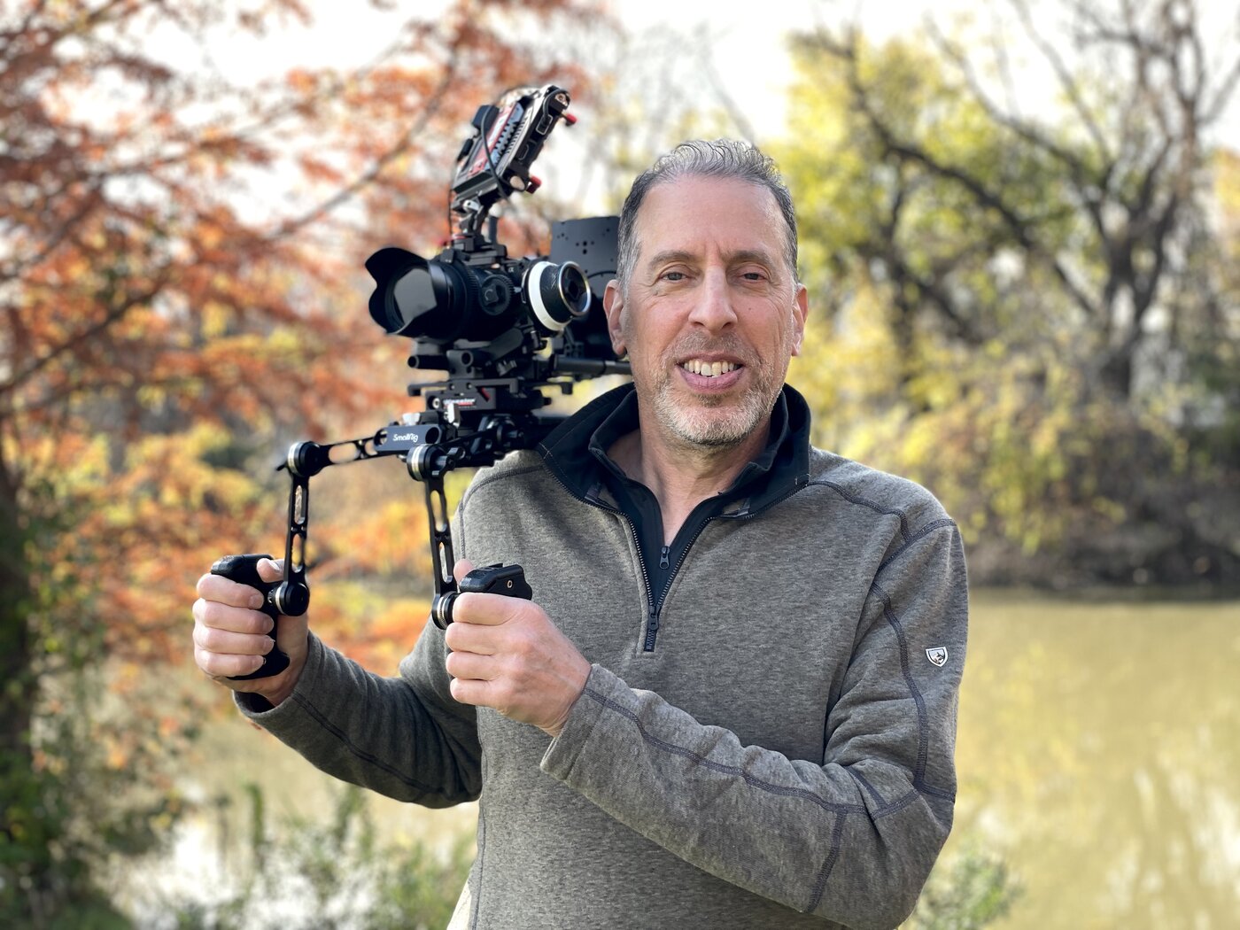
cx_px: 620
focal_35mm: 52
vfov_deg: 28.0
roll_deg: +2.7
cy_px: 465
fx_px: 1863
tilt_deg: +0.6
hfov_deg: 36.8
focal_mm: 6
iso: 32
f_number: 2
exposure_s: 1/240
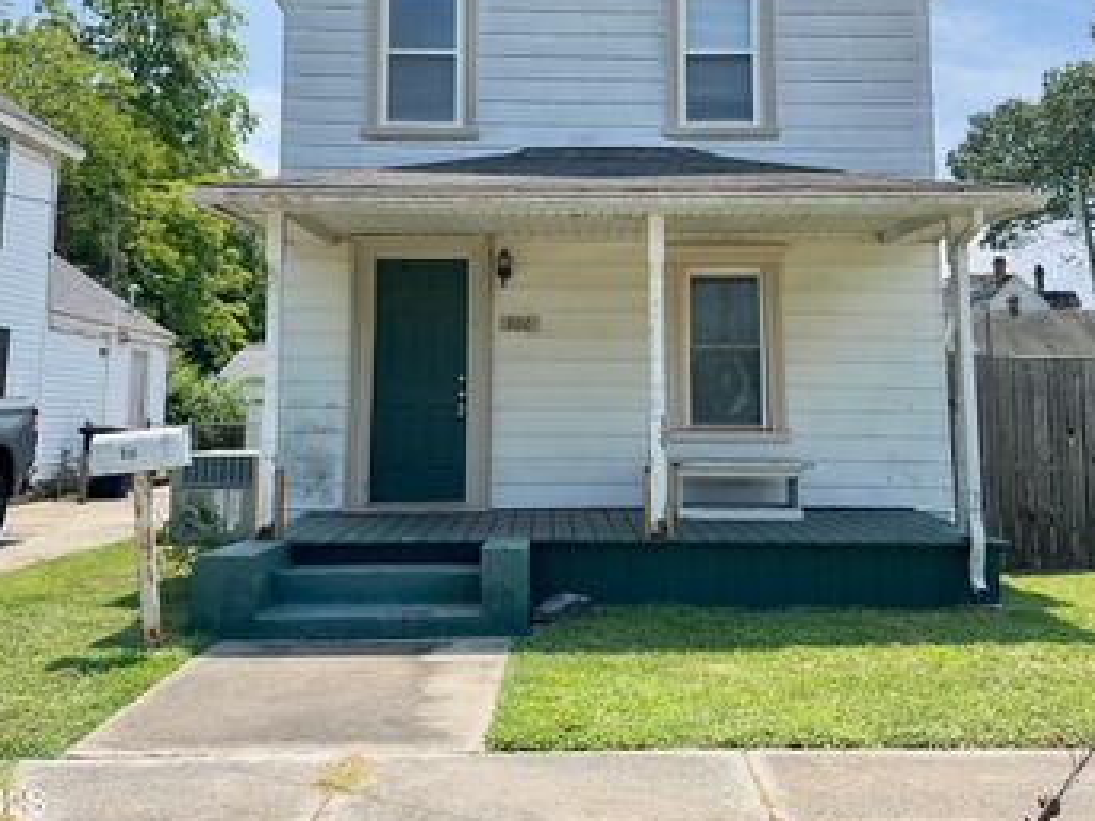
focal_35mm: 35
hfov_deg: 52.6
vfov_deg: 40.1
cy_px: 257
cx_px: 587
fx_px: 1107
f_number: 1.78
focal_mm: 6.76
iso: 80
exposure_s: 1/4608
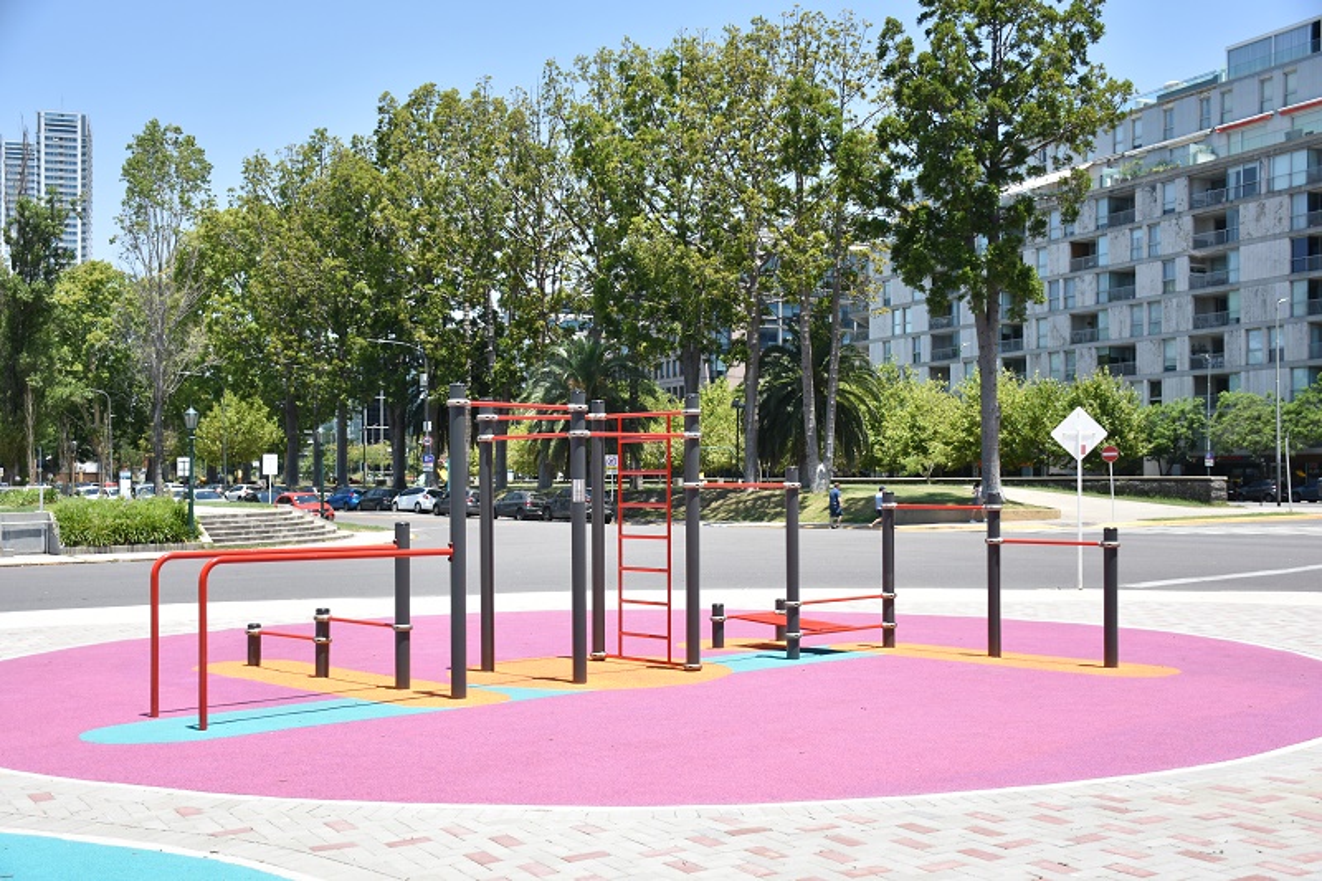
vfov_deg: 34.2
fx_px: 1432
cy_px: 440
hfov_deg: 49.6
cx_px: 661
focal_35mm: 39
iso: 200
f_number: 3.8
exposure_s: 1/1250
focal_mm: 26
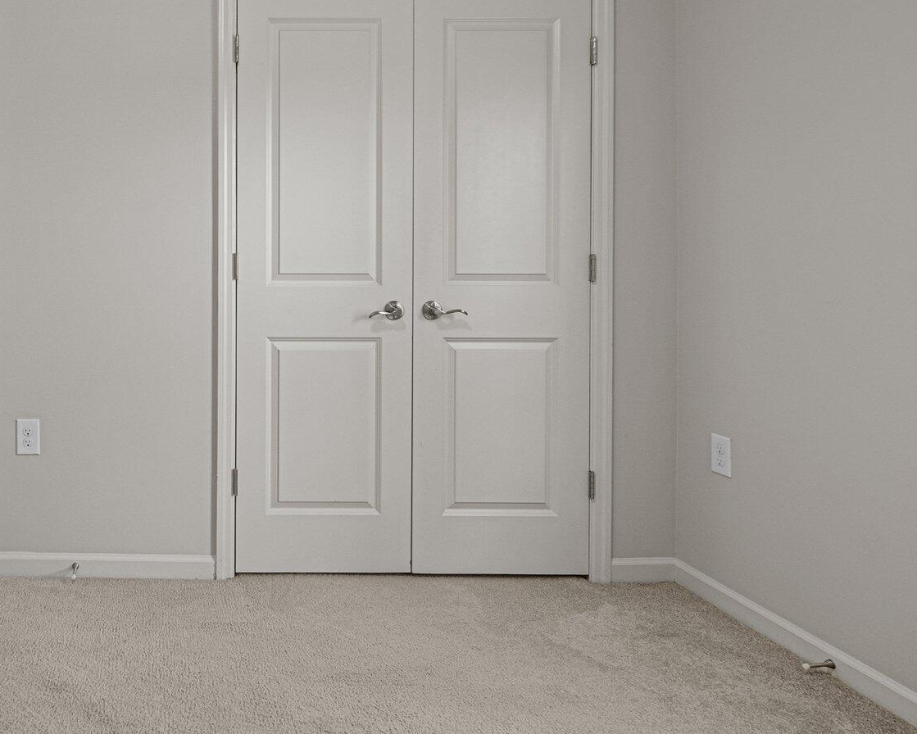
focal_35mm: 25
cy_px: 279
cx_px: 148
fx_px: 679
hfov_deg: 60.8
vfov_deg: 56.2
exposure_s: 1/6
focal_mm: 7
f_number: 4
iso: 400
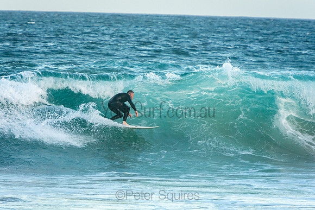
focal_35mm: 488
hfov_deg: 4.2
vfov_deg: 2.8
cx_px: 158
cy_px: 105
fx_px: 4274
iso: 900
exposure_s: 1/800
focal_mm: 320
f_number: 5.6
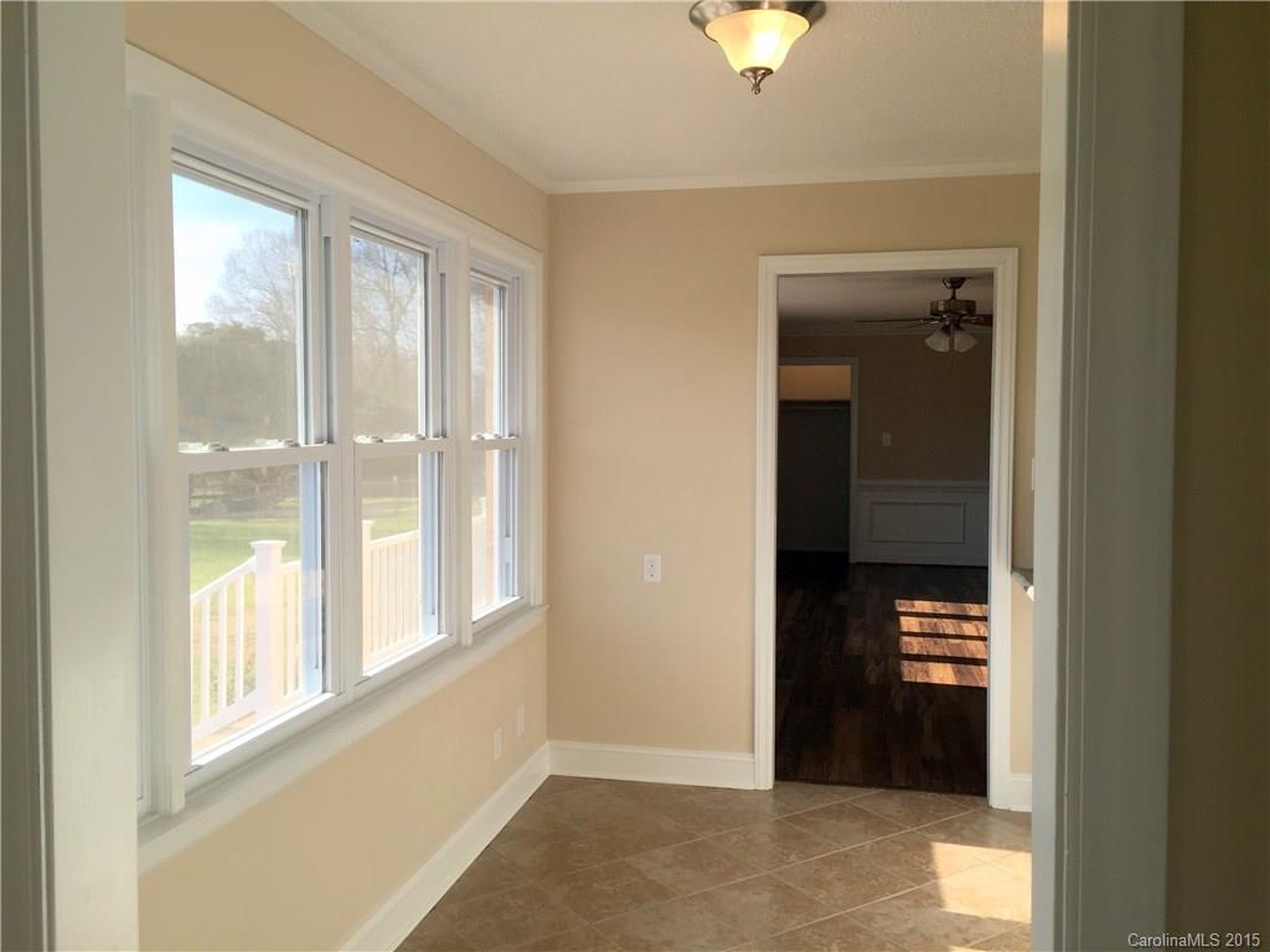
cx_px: 635
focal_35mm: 29
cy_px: 476
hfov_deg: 61.7
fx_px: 1064
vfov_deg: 48.2
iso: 32
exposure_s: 1/549
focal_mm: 4.15
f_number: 2.2
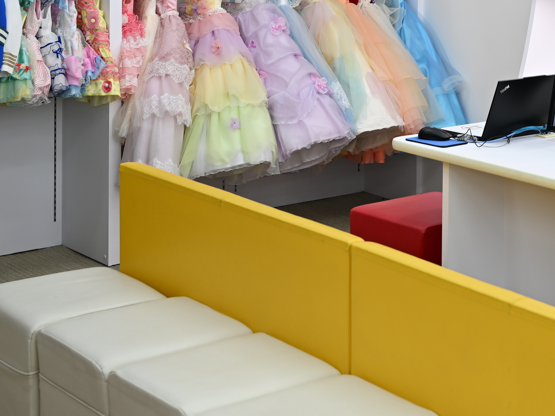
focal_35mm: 91
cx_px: 578
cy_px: -121
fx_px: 1466
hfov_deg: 20.6
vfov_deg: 15.4
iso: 80
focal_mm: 31.5
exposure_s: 1/40
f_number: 3.5
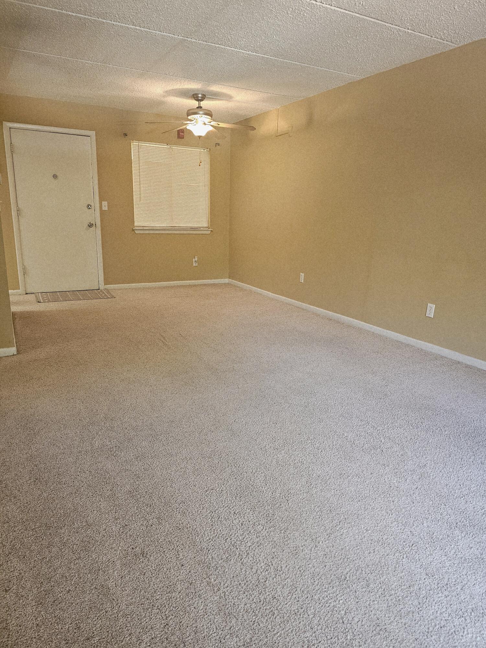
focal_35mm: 23
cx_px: 243
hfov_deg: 58.9
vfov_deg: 73.9
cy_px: 324
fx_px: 431
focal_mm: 6.3
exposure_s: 1/120
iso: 500
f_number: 1.7
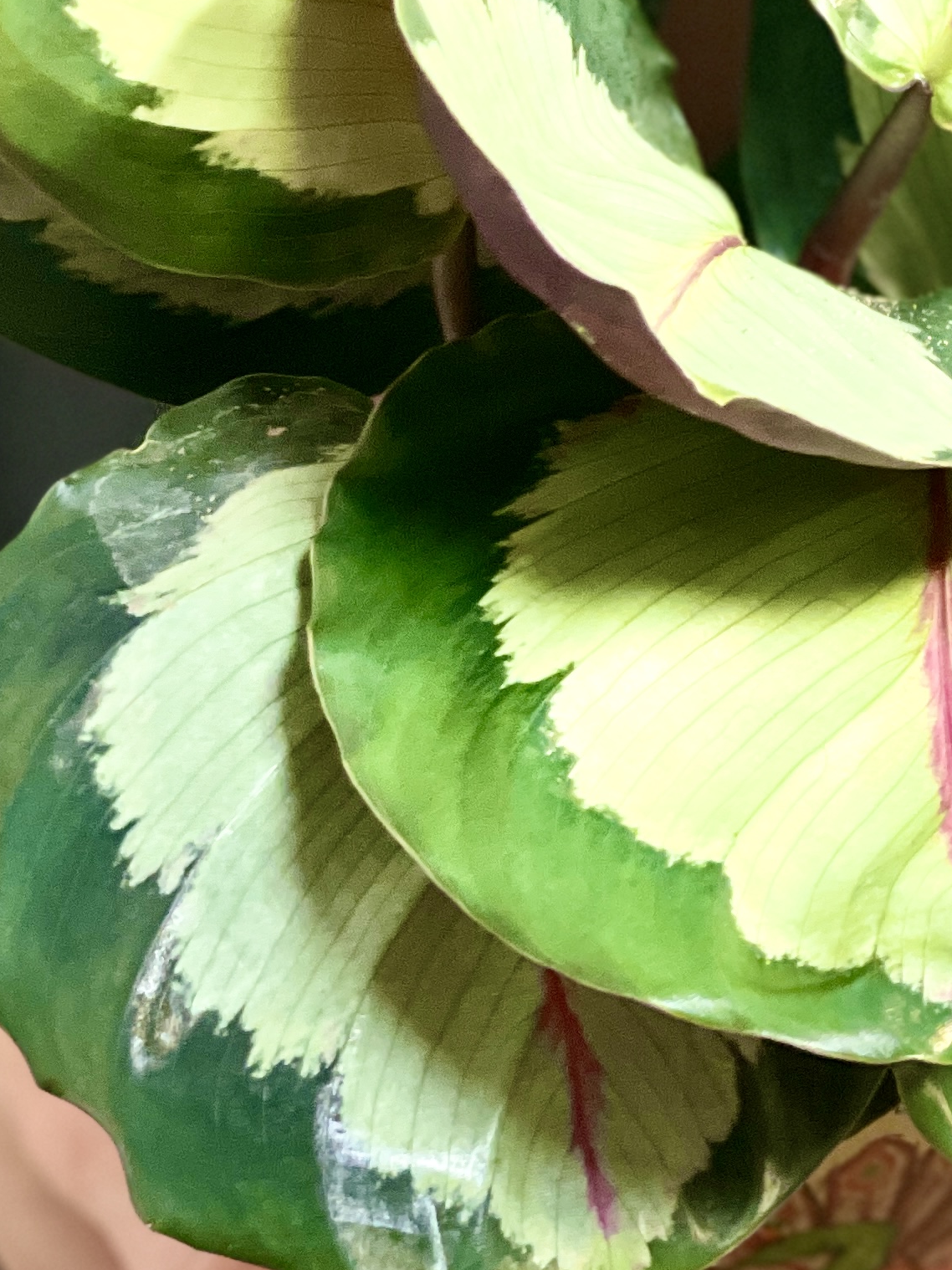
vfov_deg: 11.5
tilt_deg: -33.5
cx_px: 684
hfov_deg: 8.7
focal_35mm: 170
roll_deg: -0.1
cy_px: 83
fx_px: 6235
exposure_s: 1/50
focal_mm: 7.5
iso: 160
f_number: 2.2
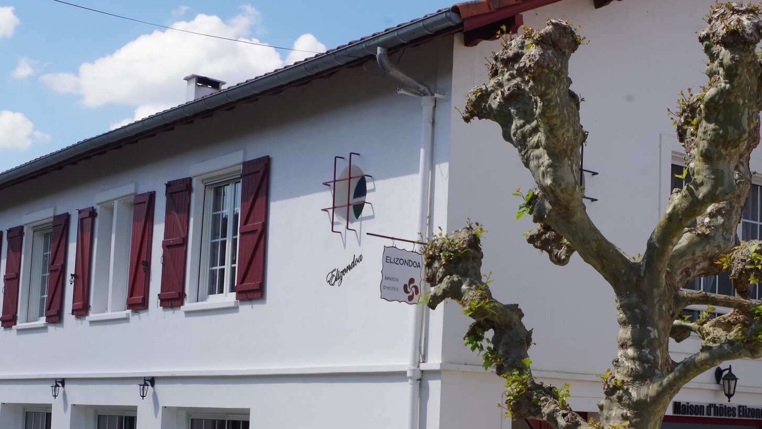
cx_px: 454
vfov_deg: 19.3
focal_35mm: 62
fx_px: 1253
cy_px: 294
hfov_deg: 33.7
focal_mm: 28.13
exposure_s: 1/160
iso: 200
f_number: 13
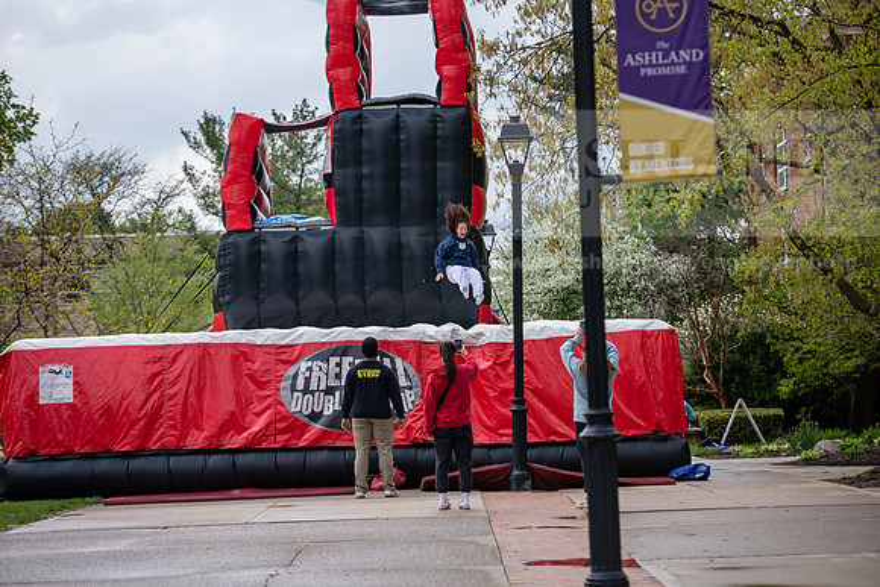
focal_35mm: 98
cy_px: 294
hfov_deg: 20.8
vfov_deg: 14.0
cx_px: 440
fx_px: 2396
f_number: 3.5
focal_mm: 98
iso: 80
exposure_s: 1/500
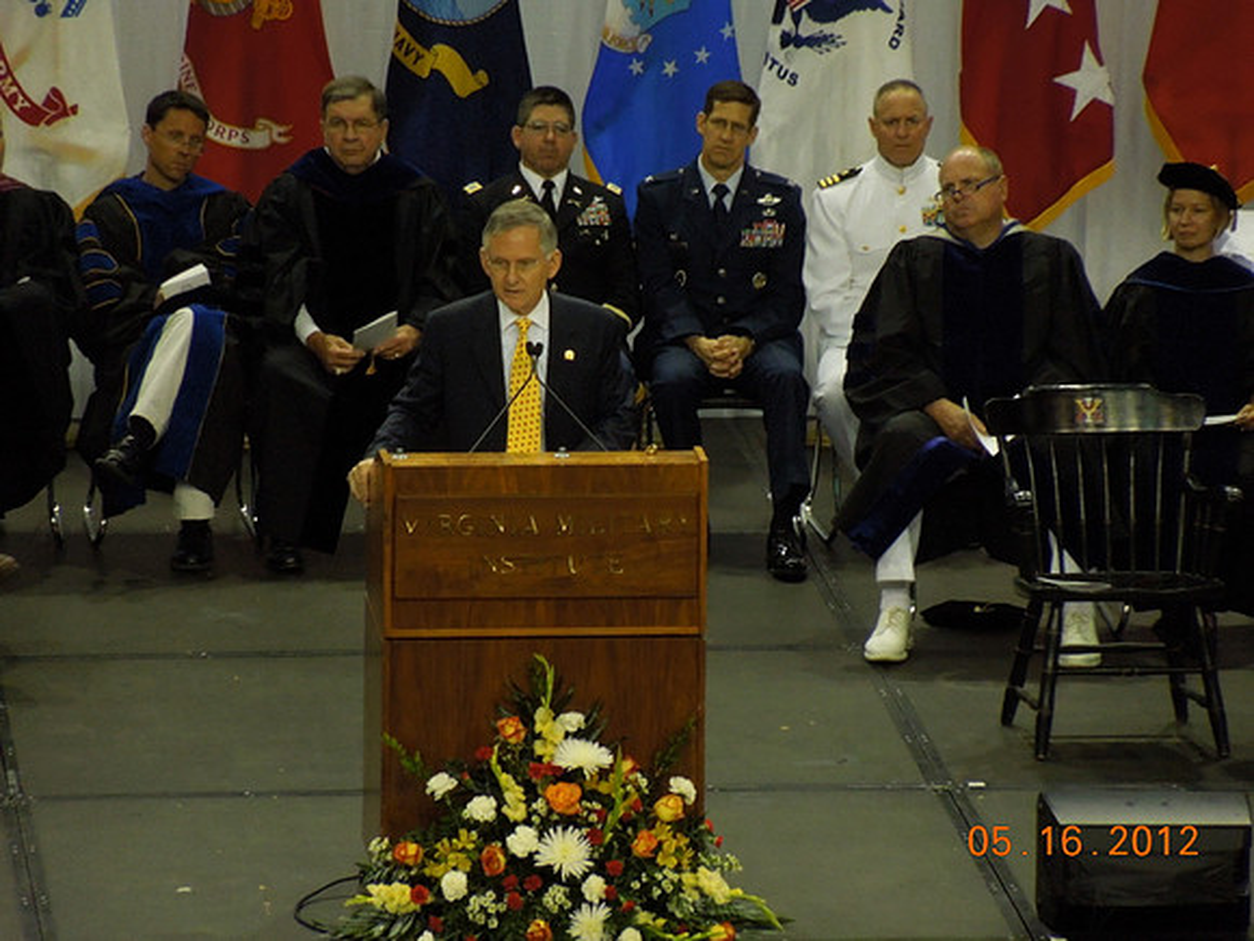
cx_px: 627
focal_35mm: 350
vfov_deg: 4.2
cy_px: 470
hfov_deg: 5.7
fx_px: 12679
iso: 800
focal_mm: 63
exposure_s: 1/60
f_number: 5.9
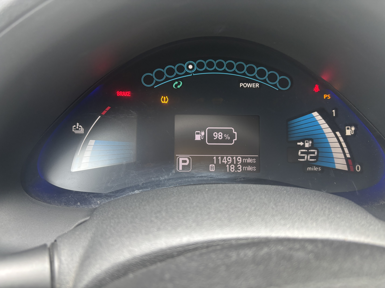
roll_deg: -2.9
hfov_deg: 67.3
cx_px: 192
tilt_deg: -29.4
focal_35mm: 26
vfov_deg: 53.1
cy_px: 144
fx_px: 289
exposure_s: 1/61
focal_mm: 5.96
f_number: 1.6
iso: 125
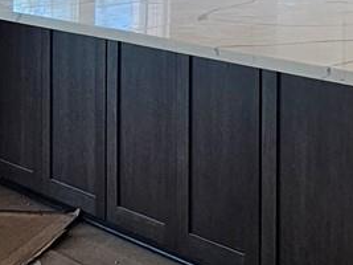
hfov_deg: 21.0
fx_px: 795
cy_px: -144
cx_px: 538
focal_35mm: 78
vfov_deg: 16.9
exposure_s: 1/120
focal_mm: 2.2
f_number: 2.2
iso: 64
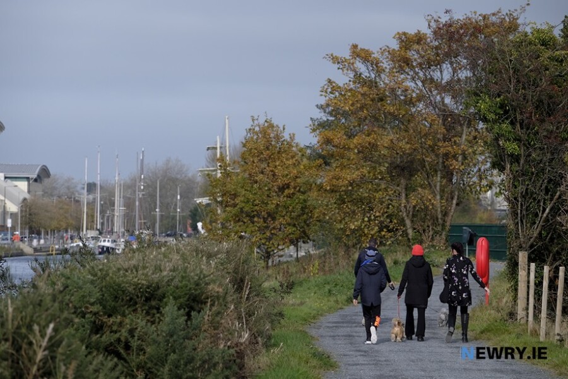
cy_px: 190
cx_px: 284
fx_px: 3313
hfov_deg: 9.8
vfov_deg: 6.5
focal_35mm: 210
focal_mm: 140
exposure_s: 1/950
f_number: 5.6
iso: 400
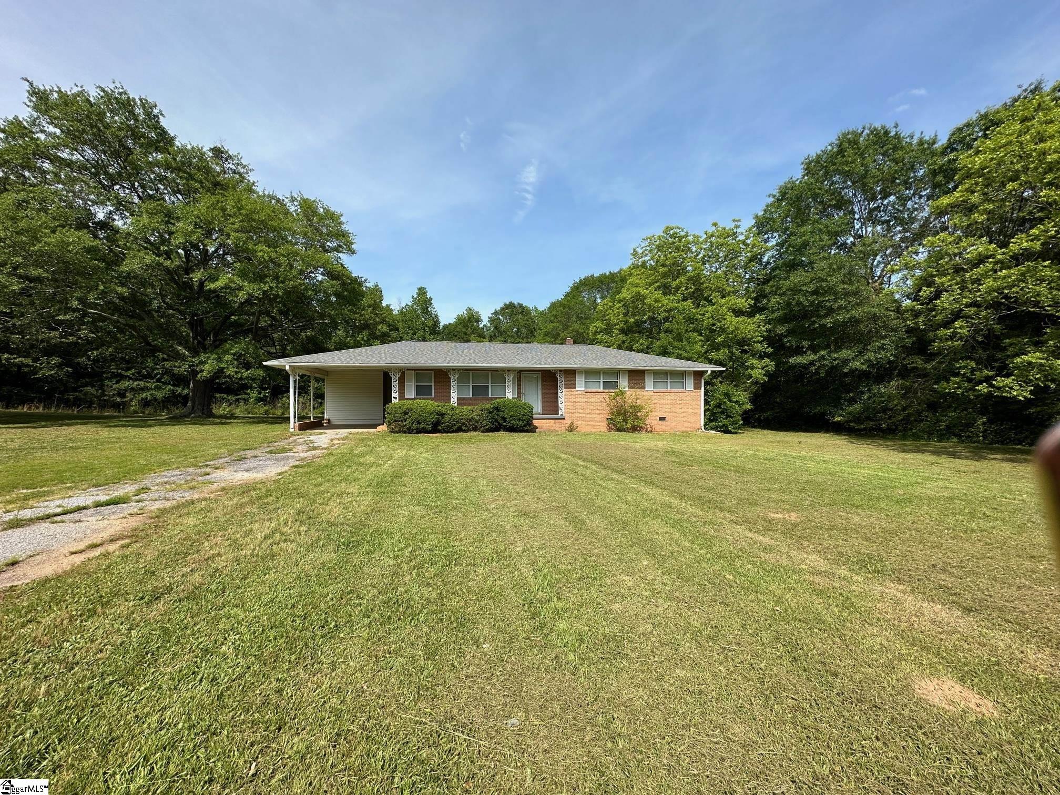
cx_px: 530
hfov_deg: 102.1
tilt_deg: +1.0
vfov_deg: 85.7
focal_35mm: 14
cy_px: 398
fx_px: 429
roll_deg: +0.7
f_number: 2.2
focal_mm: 2.22
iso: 50
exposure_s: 1/1795
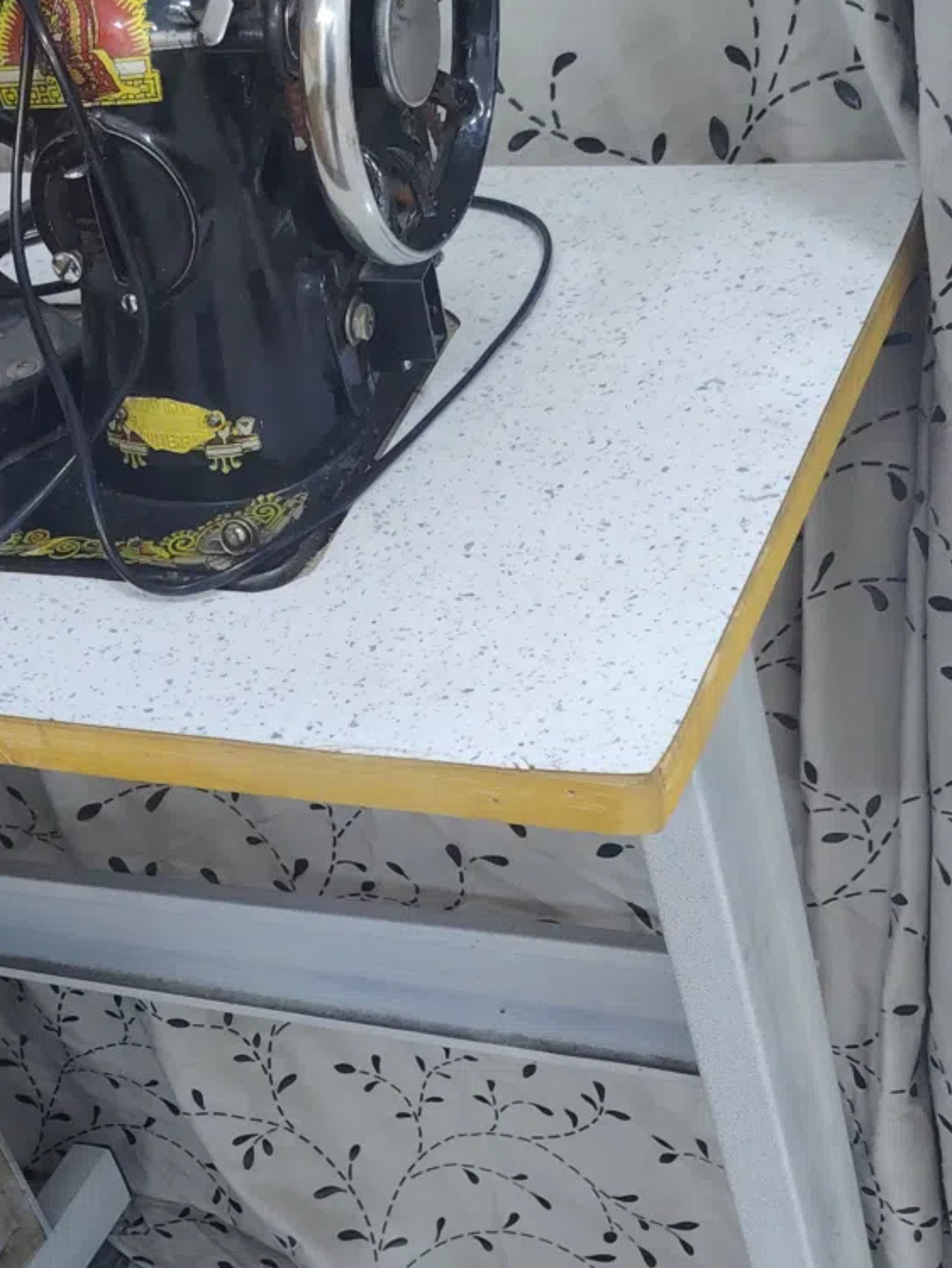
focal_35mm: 62
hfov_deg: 23.2
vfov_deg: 30.4
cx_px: 156
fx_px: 2273
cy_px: 1035
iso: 339
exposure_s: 1/25
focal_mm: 5.25
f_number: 1.75
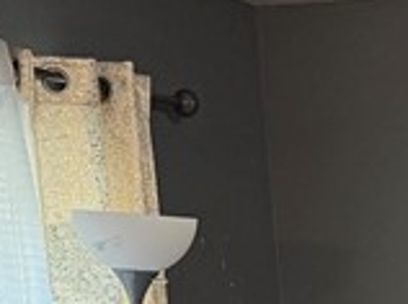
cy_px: 719
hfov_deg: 11.3
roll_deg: +1.4
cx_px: 850
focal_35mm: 156
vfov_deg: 8.7
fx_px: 1836
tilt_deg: -9.2
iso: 125
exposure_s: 1/120
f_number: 1.78
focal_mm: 6.76
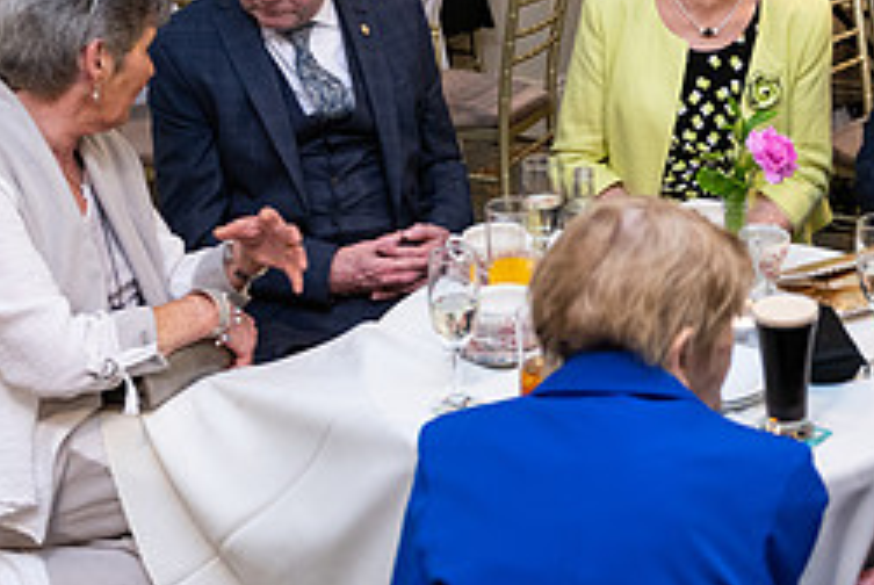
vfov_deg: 20.2
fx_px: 1628
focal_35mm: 67
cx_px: 700
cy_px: 145
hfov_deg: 29.4
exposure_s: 1/160
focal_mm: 29
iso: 800
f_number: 3.5
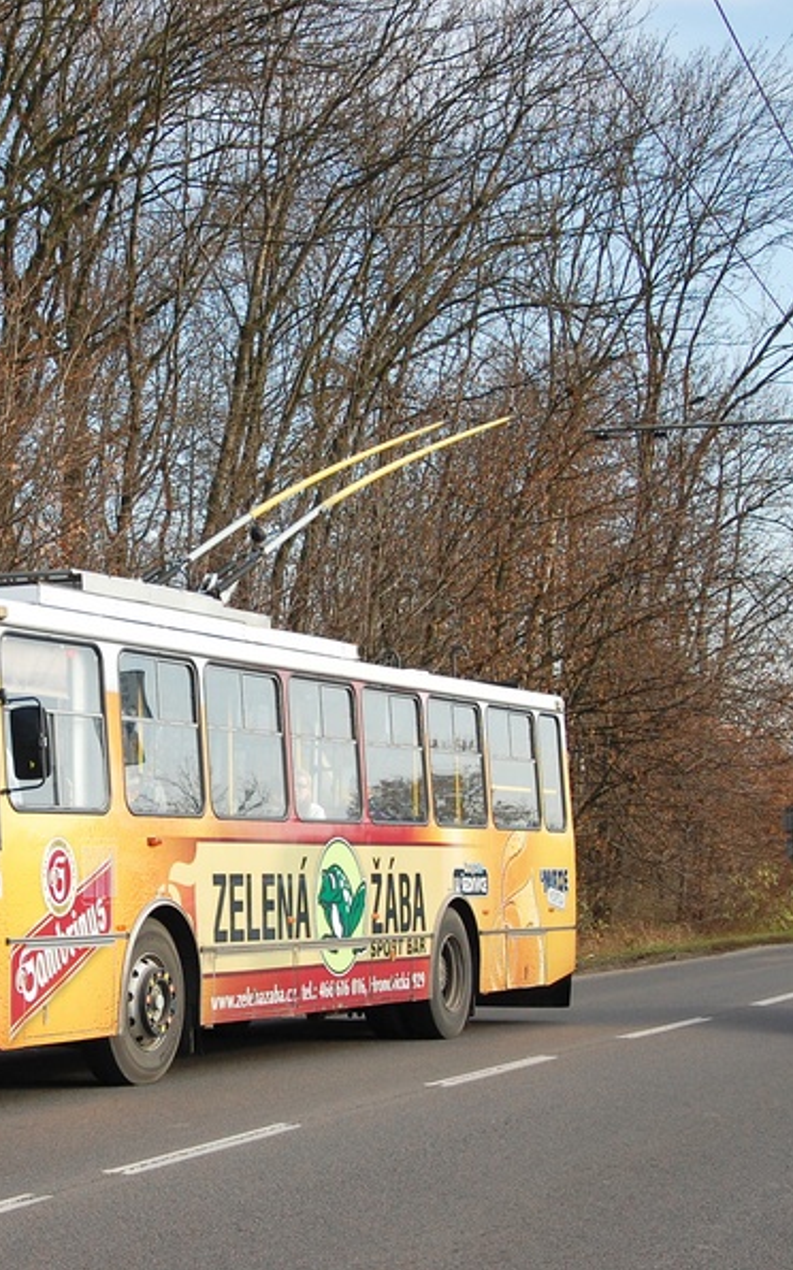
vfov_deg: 25.6
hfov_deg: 16.0
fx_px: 2796
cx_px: 92
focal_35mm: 81
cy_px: 635
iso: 400
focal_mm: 35
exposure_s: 1/800
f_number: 4.5
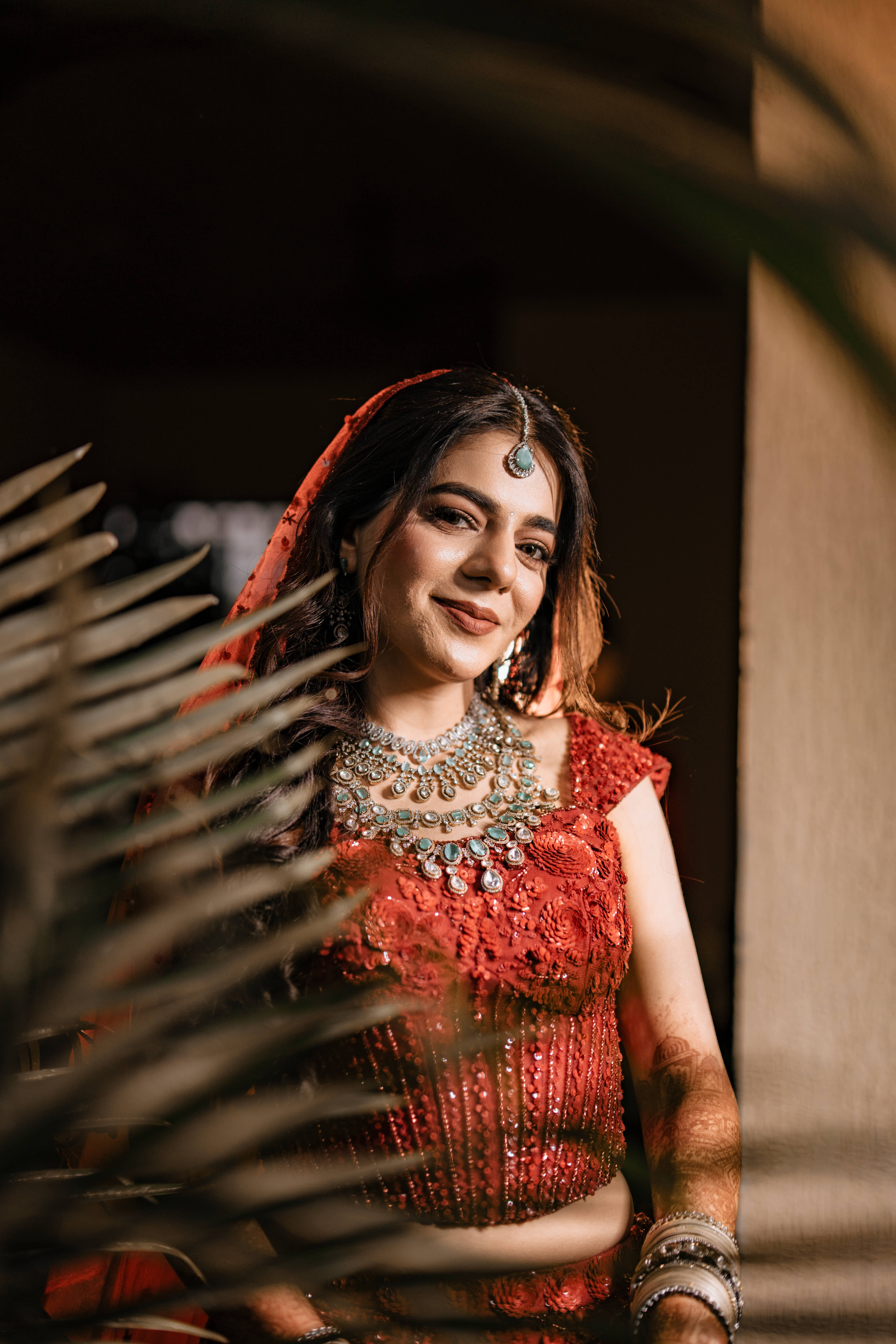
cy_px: 672
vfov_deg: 39.6
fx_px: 1867
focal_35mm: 50
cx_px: 448
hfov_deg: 27.0
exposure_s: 1/200
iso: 250
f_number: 1.4
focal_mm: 50
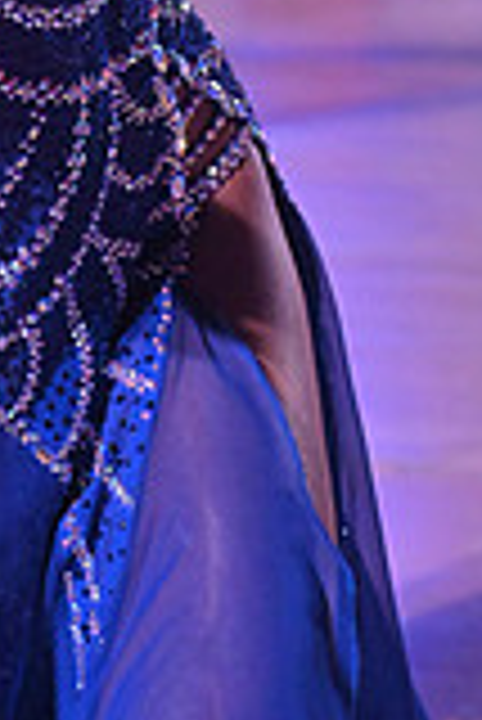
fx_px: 5090
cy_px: -490
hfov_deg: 5.4
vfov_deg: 7.9
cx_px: -155
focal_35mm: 254
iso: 4000
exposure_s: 1/400
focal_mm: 70
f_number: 5.6
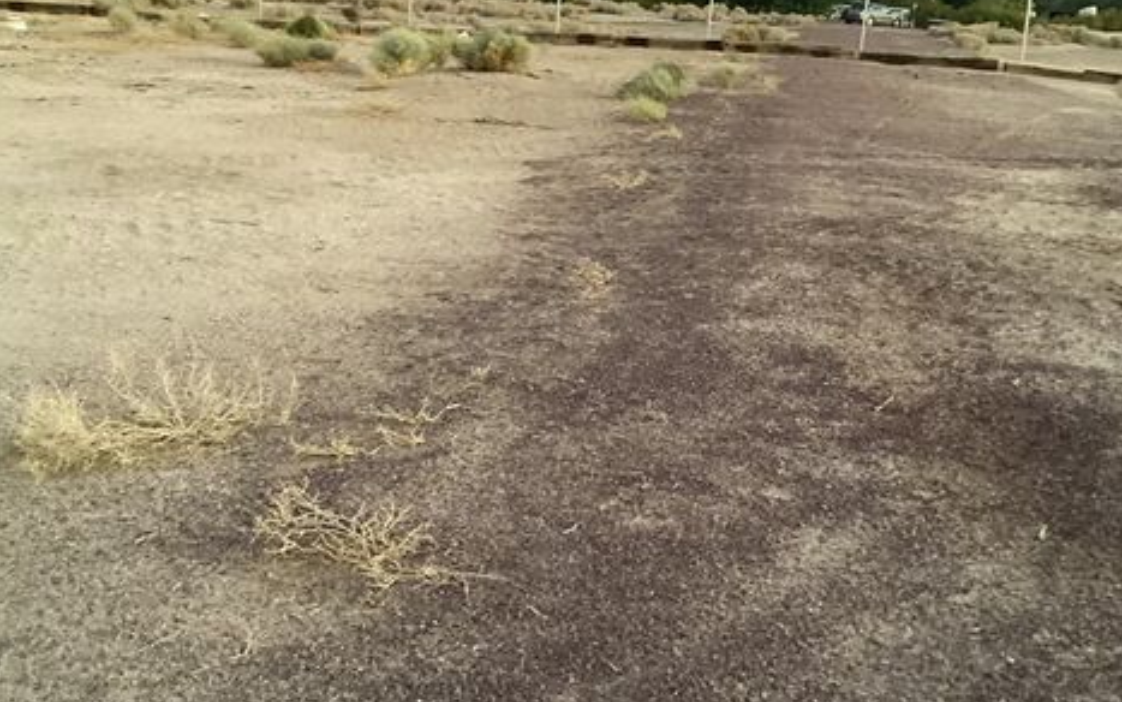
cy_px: 252
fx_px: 1376
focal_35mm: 45
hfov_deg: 44.4
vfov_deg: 28.5
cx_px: 553
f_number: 2.4
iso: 250
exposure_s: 1/60
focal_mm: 3.3
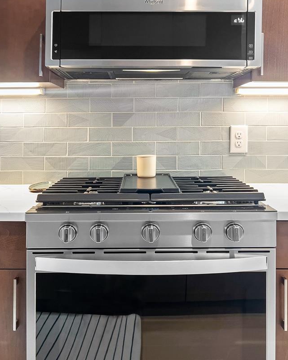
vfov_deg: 46.9
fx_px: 405
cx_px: 141
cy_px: 250
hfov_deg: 39.2
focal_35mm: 38
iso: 125
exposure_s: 1/60
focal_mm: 5.7
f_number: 1.5
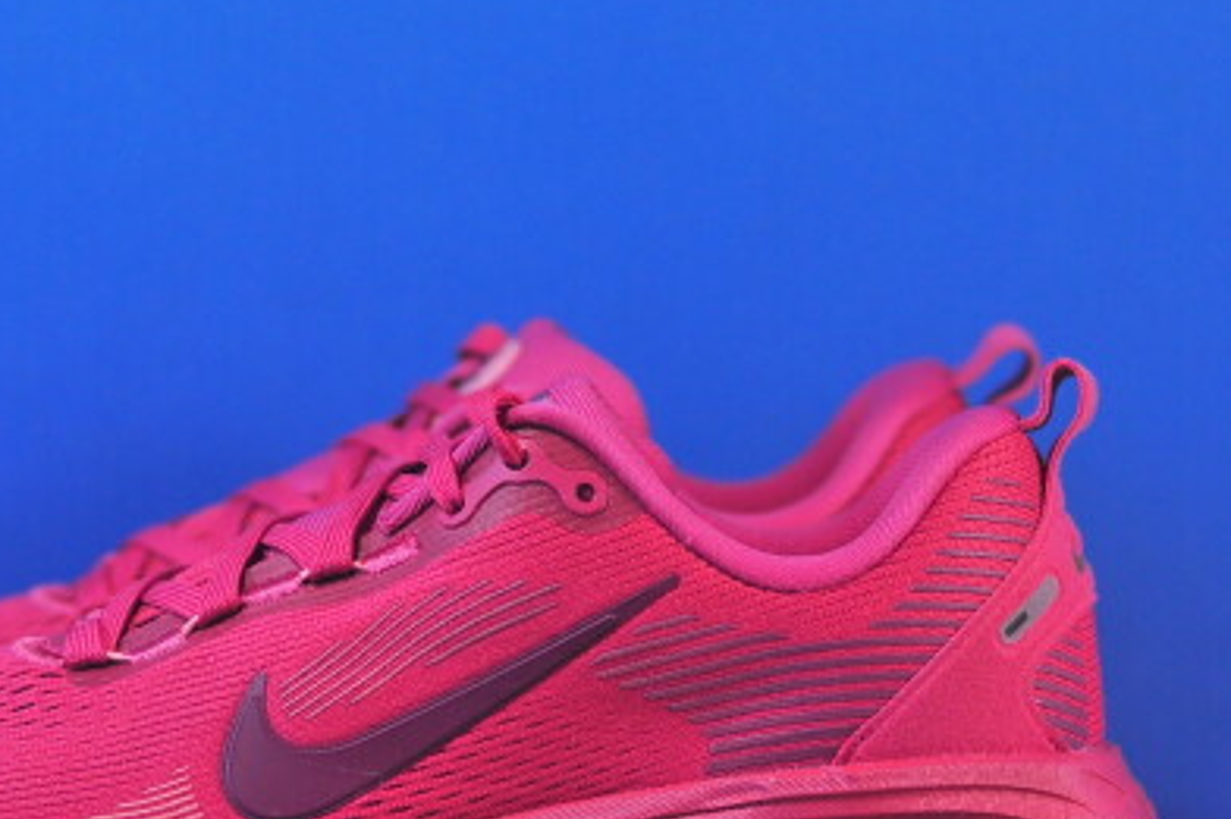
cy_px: 419
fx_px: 5229
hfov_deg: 13.4
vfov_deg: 9.0
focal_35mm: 153
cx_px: 418
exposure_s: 1/320
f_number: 2.5
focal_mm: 50
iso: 250
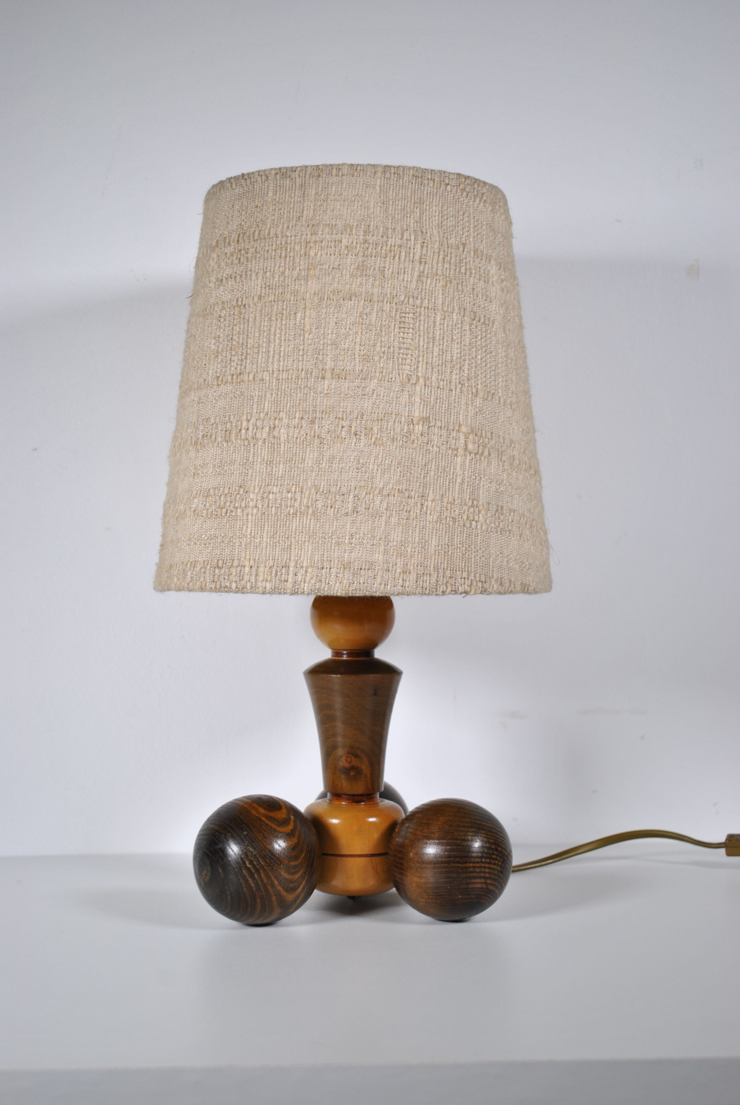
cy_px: 552
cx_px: 370
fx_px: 1614
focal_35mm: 52
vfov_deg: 37.8
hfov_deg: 25.8
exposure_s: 1/125
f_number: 5
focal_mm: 35
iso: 200
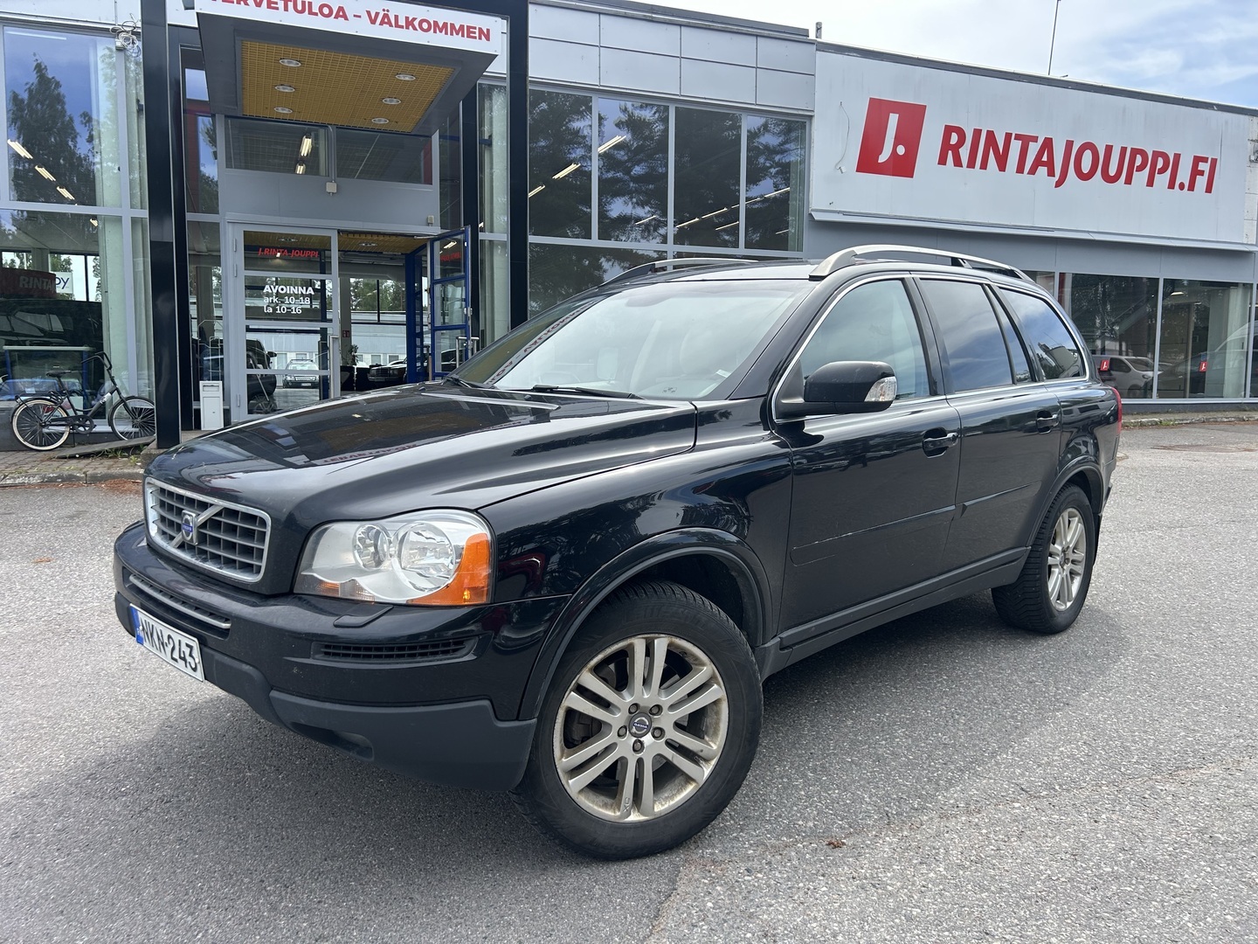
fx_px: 945
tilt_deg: -4.7
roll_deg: -0.1
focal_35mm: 26
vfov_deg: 53.1
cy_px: 472
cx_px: 629
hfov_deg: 67.3
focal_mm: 5.7
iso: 50
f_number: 1.5
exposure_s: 1/1779
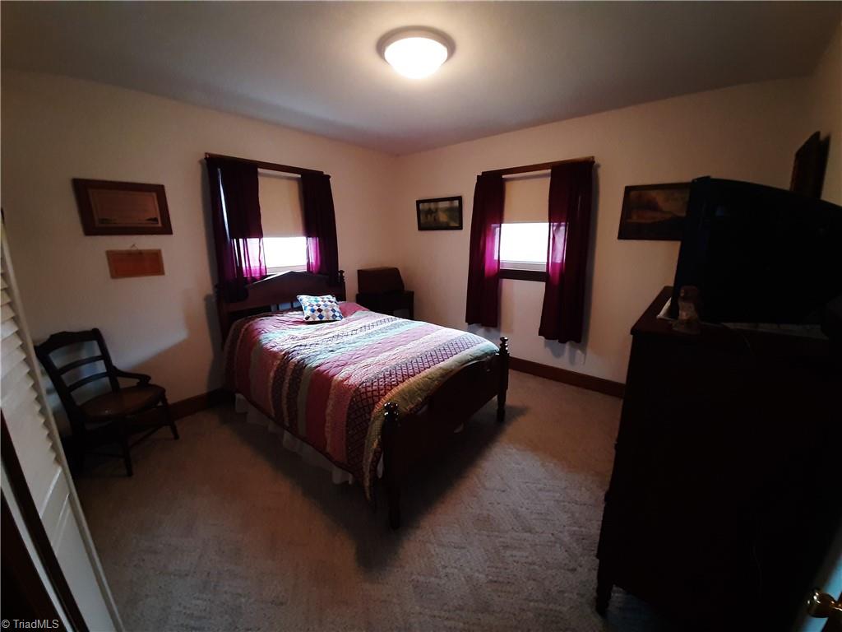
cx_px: 421
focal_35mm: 13
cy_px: 316
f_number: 2.2
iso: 320
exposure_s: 1/24
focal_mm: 1.42
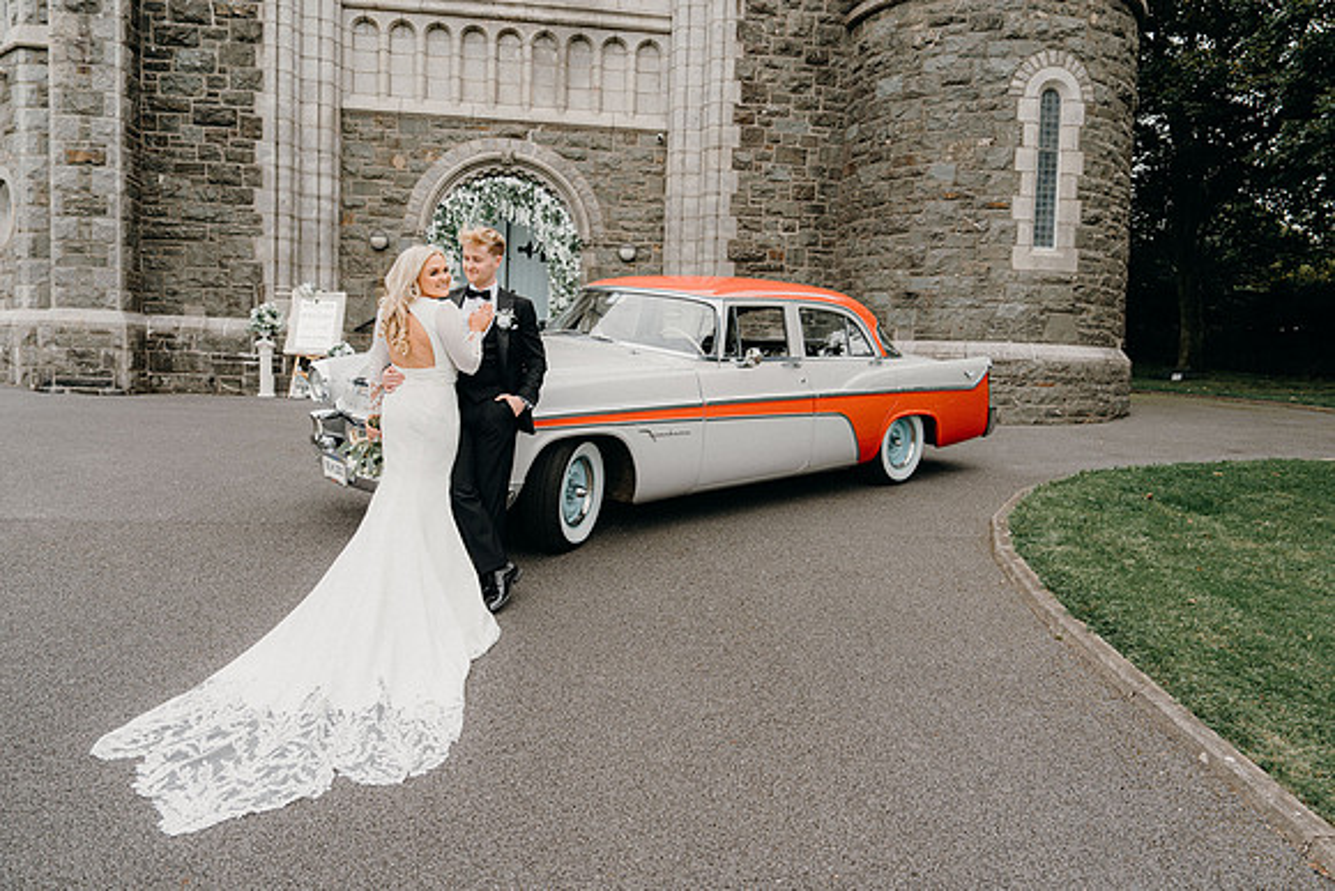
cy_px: 446
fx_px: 927
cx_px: 668
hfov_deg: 71.5
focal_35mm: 25
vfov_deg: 51.3
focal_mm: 25
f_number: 3.5
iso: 125
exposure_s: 1/200
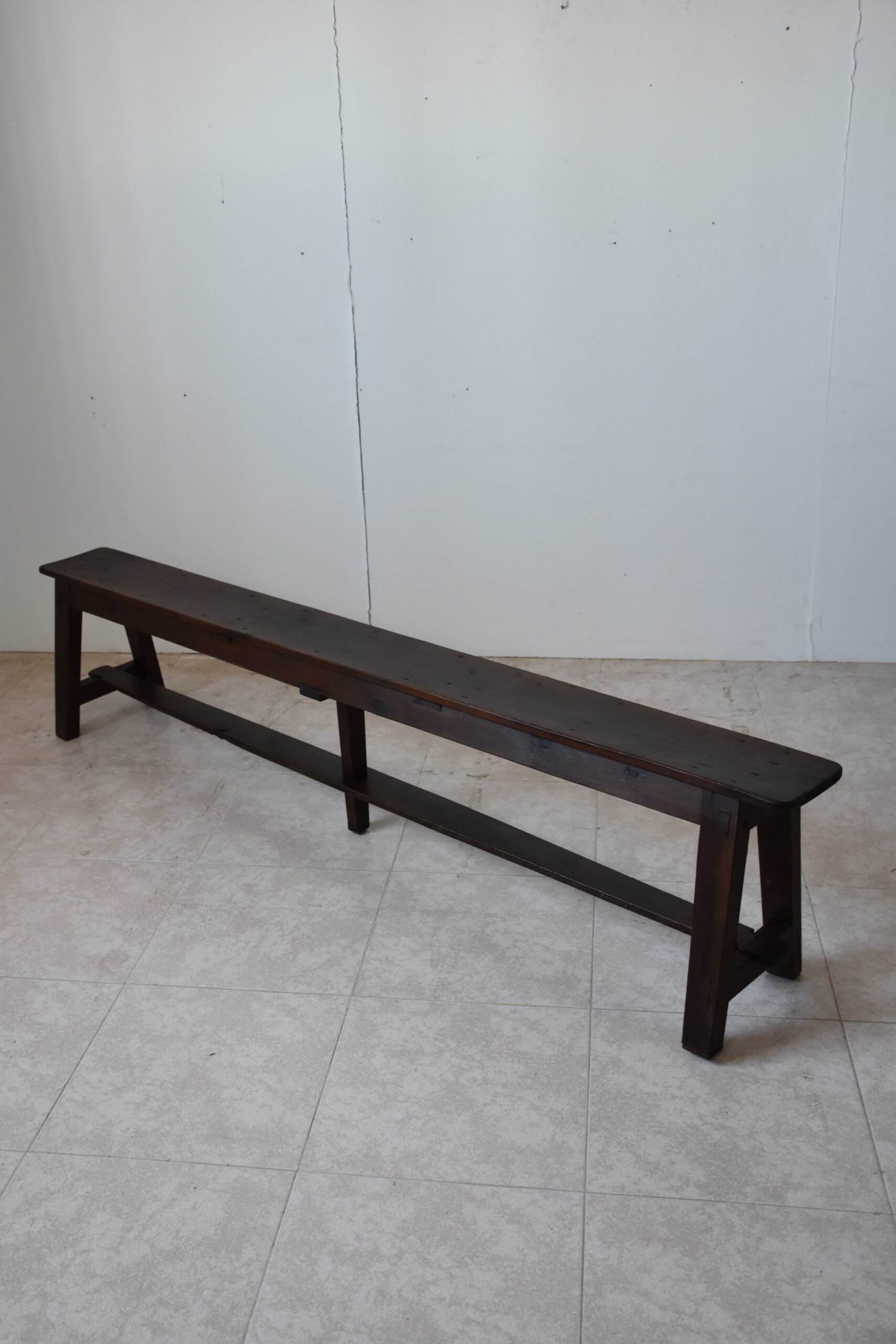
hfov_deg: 40.0
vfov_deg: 57.2
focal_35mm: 33
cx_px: 448
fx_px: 1232
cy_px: 672
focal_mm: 22
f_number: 5
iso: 800
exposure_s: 1/100
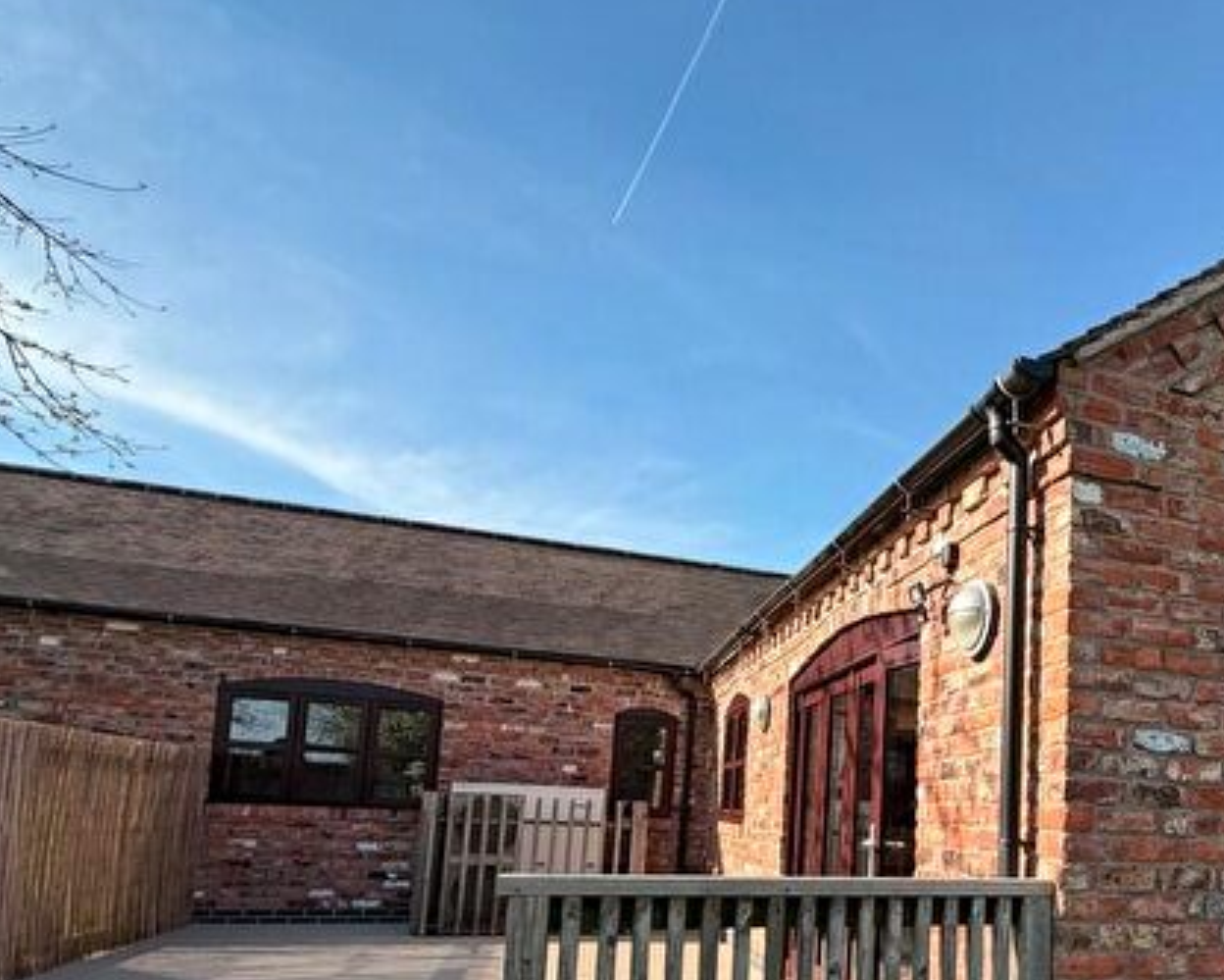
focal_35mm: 23
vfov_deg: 57.7
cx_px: 909
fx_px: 833
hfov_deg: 68.2
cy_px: 740
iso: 40
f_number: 2.2
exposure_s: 1/742
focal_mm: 2.22
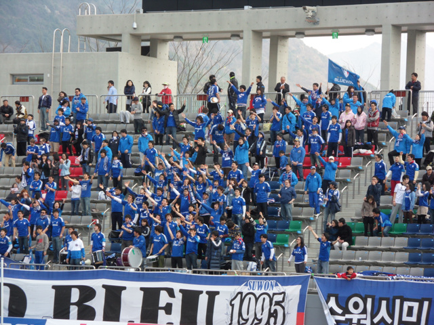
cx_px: 217
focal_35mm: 175
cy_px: 162
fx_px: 2194
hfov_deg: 11.3
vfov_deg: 8.5
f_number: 5.9
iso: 80
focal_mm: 30.6
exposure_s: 1/90
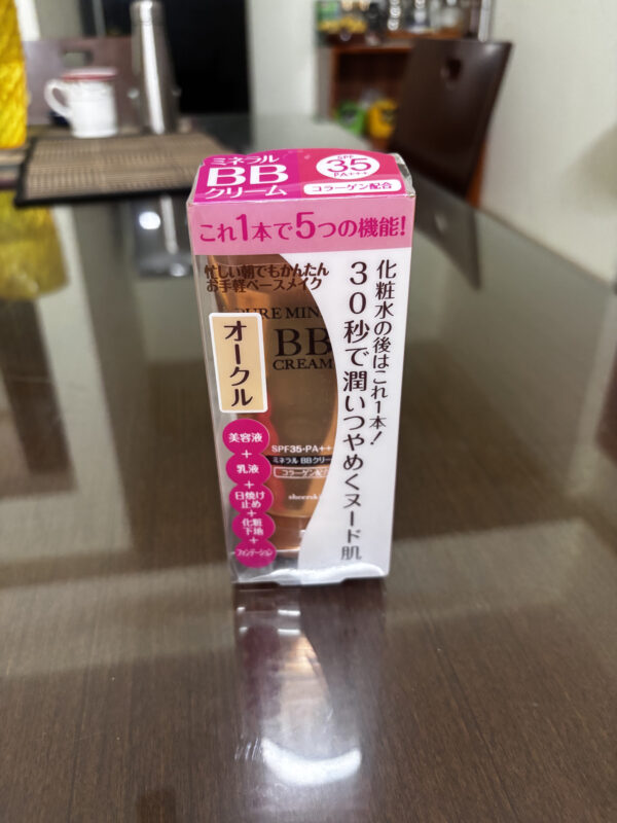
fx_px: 618
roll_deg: -0.1
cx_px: 308
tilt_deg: -30.9
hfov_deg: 53.1
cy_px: 412
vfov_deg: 67.3
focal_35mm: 26
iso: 500
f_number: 1.6
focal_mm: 5.96
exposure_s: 1/60
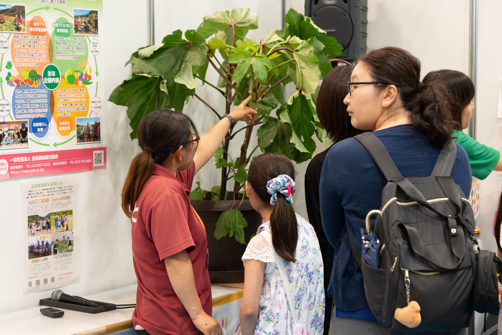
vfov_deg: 16.1
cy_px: 168
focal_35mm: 85
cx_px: 251
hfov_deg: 23.9
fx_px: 1185
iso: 1250
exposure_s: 1/125
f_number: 3.2
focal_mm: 57
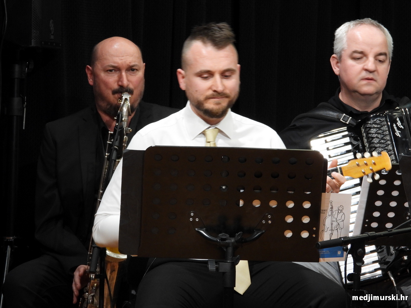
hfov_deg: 6.6
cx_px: 206
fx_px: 3562
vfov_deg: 5.0
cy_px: 154
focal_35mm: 300
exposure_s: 1/30
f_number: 4.5
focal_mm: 53.9
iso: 560
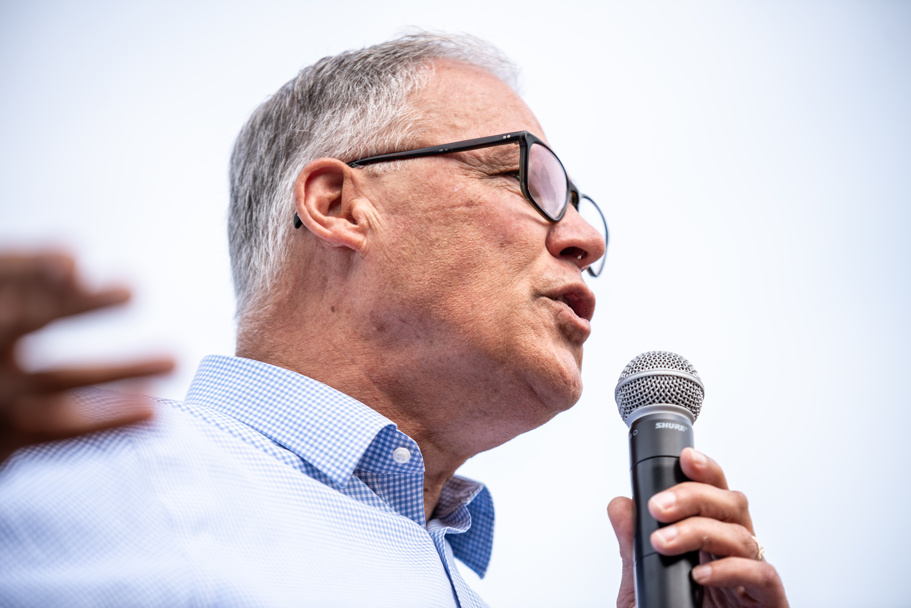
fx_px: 4050
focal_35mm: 160
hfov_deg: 12.8
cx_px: 456
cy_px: 304
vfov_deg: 8.6
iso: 100
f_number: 2.8
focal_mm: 160
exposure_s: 1/800
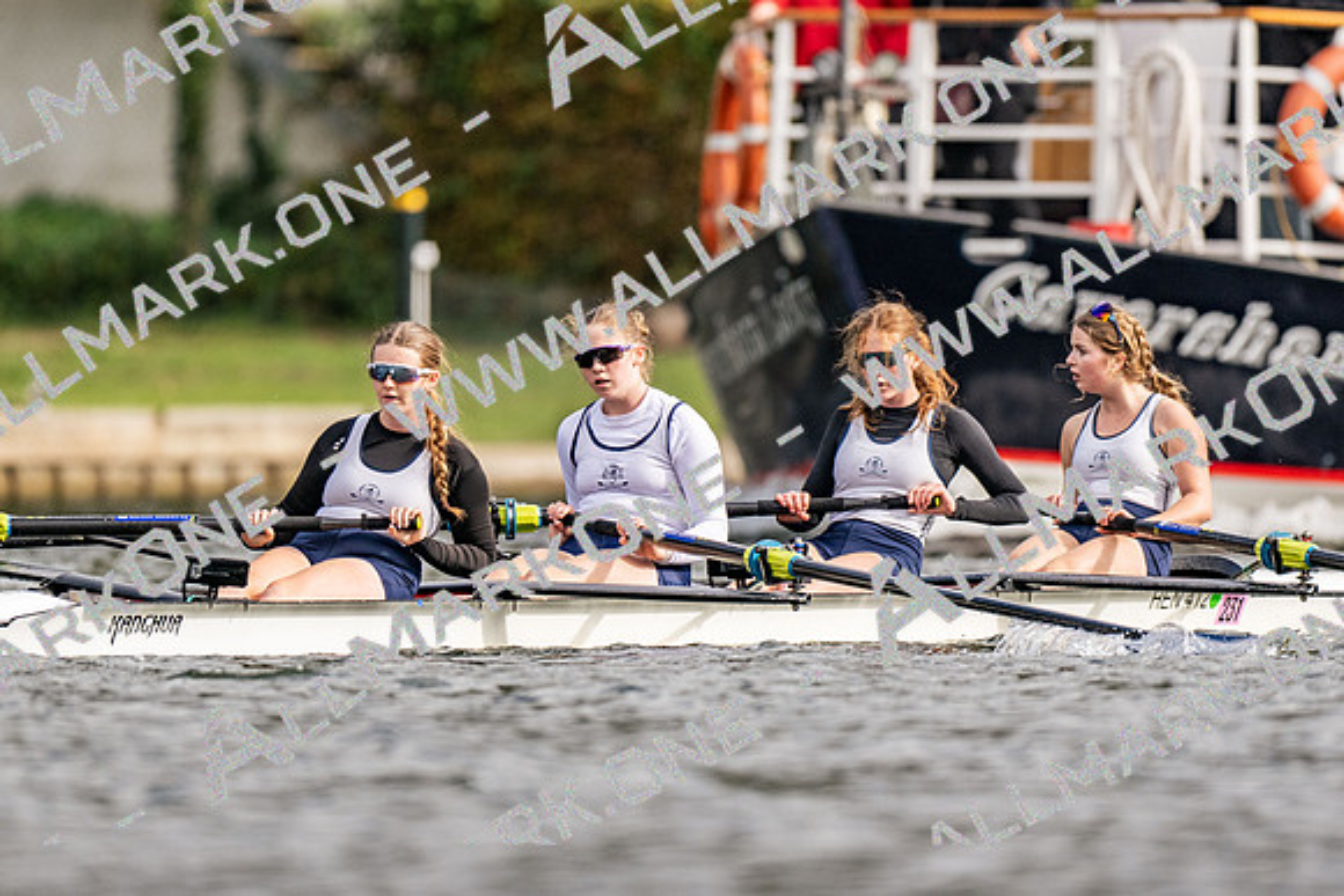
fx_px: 33624
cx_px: 672
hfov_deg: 2.3
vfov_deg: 1.5
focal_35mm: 900
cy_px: 448
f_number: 4
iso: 320
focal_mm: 600
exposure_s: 1/2500
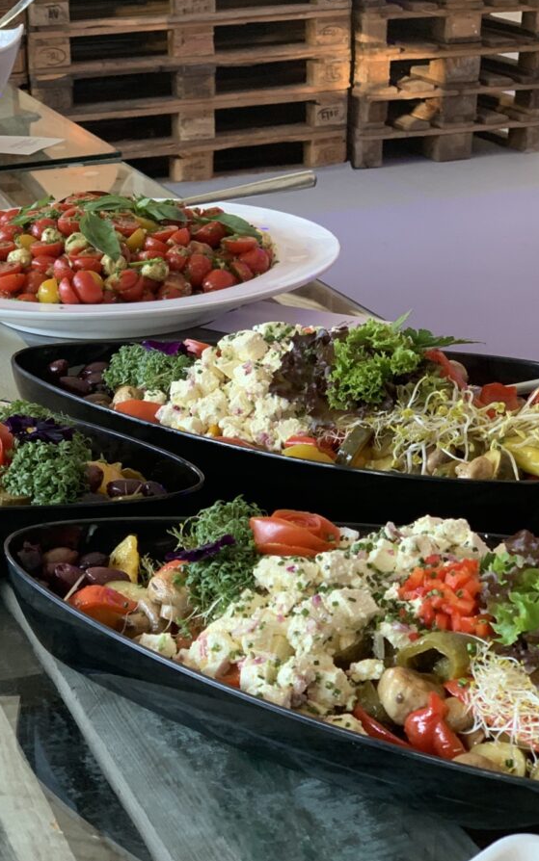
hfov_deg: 17.6
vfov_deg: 27.8
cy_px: 430
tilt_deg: -20.4
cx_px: 170
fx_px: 1739
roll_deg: +1.2
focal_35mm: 74
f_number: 2.4
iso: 125
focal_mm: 6
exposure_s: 1/50
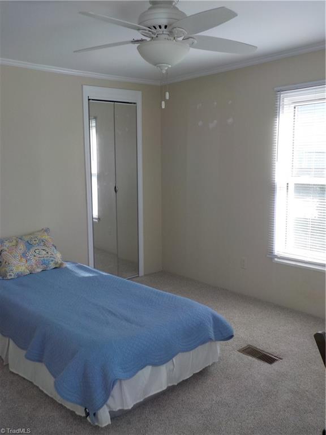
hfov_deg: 46.8
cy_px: 218
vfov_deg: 60.0
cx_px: 163
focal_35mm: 30
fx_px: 377
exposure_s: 1/80
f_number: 3.3
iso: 125
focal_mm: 4.1
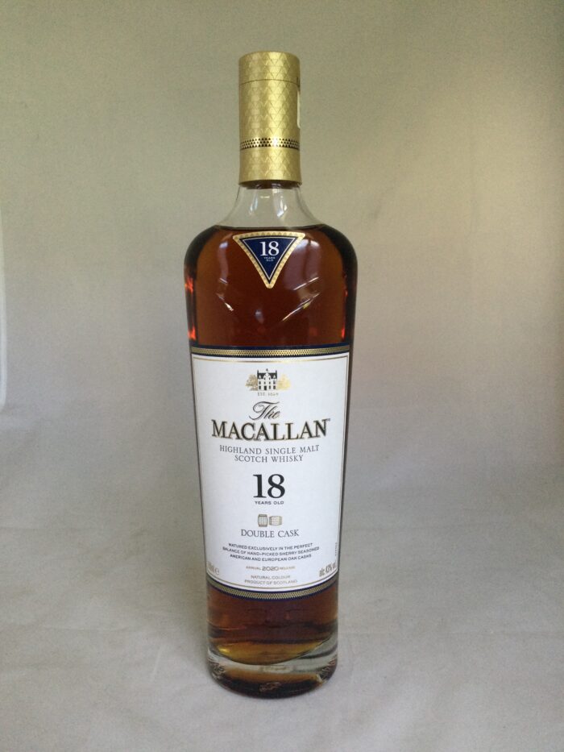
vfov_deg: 58.3
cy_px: 376
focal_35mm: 31
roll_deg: +1.2
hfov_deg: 45.5
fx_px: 673
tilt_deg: -8.2
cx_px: 282
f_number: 2.4
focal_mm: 3.3
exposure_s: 1/33
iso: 32
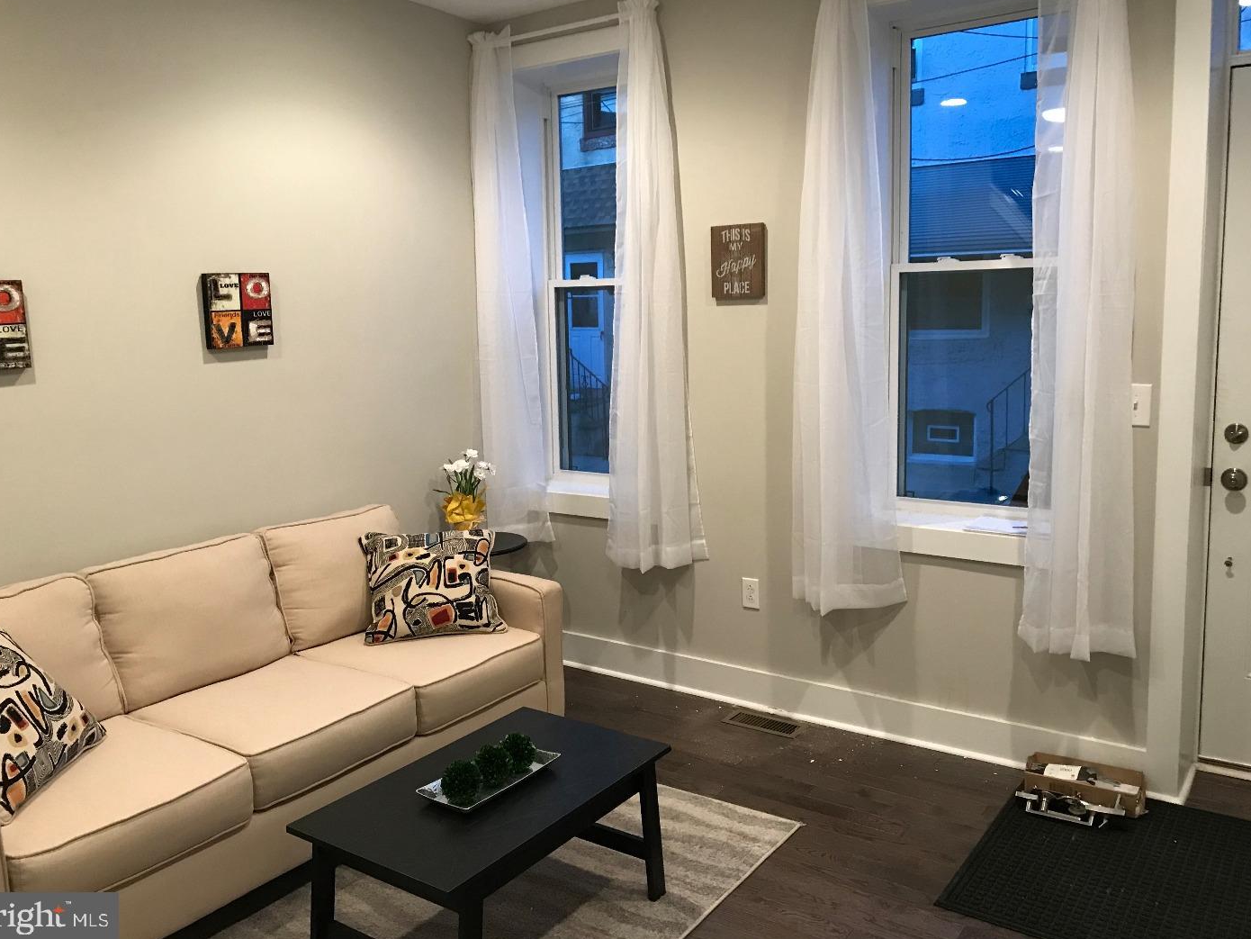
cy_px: 457
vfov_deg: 48.2
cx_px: 609
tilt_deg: -7.9
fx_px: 1048
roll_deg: +2.1
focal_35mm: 29
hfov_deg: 61.6
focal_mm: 3.99
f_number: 1.8
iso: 50
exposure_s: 1/15
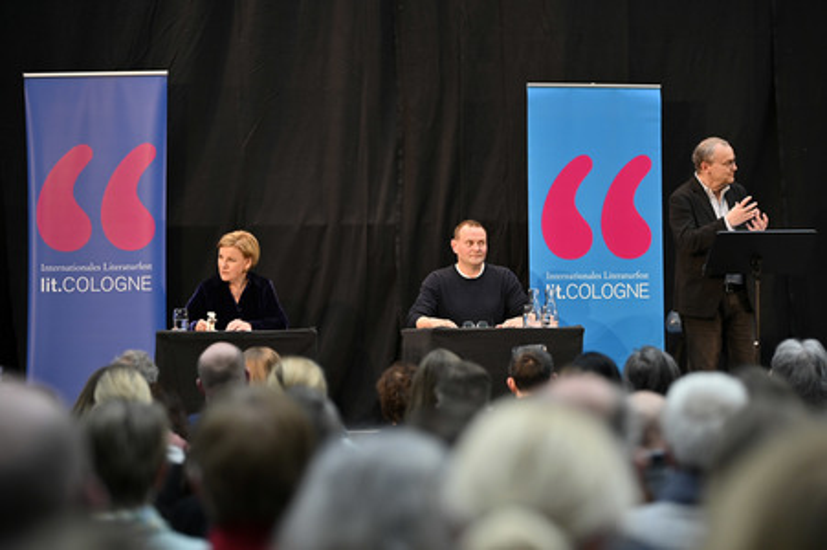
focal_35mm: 122
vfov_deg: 11.2
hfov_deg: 16.8
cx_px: 414
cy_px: 275
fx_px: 2800
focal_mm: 122
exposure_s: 1/400
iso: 800
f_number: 2.8
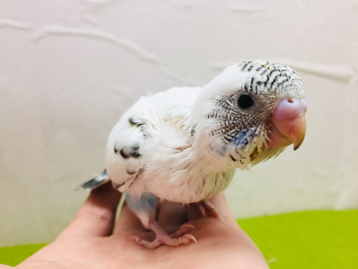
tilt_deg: -4.8
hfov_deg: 61.7
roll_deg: +1.2
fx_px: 300
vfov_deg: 48.2
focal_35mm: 29
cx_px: 179
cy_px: 134
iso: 50
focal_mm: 4.15
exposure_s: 1/30
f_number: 2.2
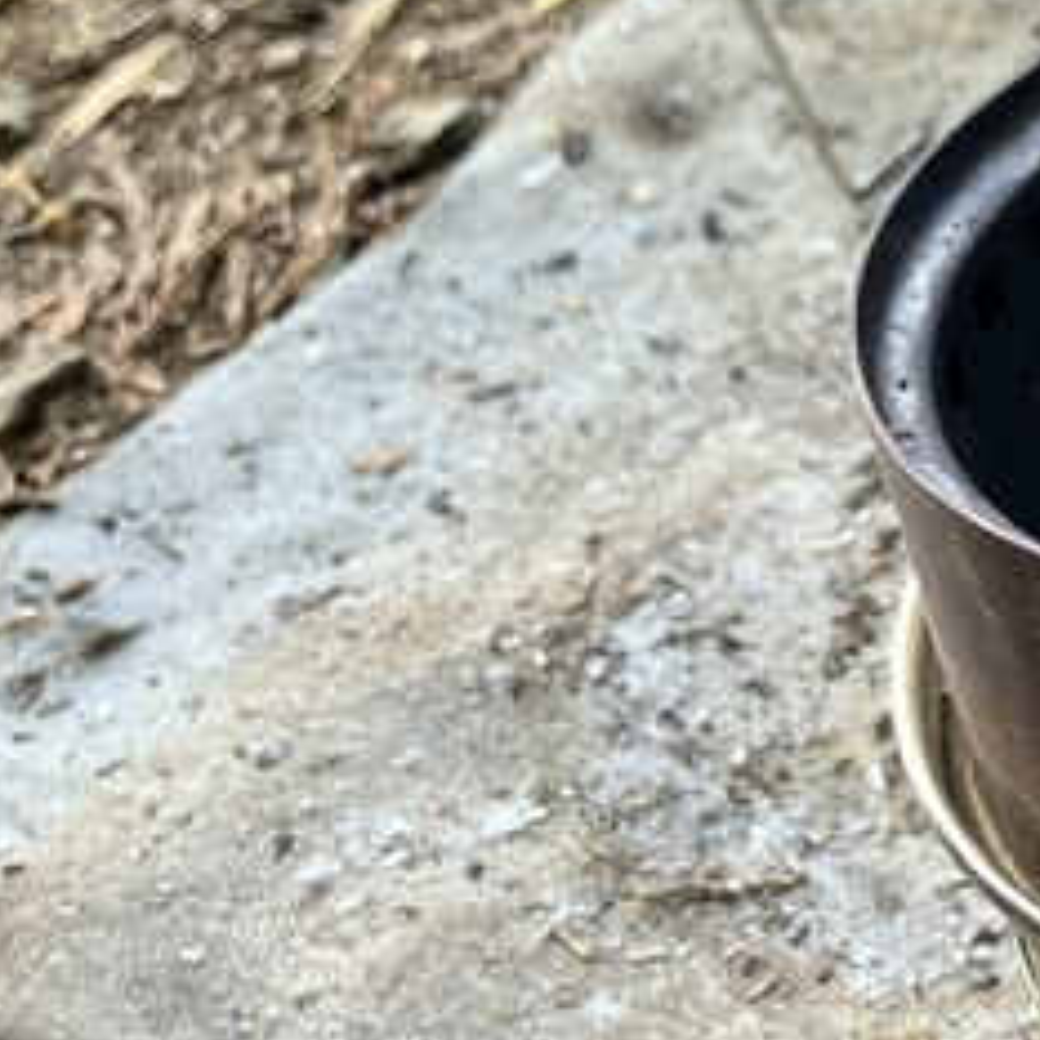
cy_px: 170
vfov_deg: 20.1
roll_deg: +4.6
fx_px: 2889
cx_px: 1442
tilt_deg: -27.8
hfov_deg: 18.6
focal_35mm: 85
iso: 80
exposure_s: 1/109
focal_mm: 3.99
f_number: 1.8
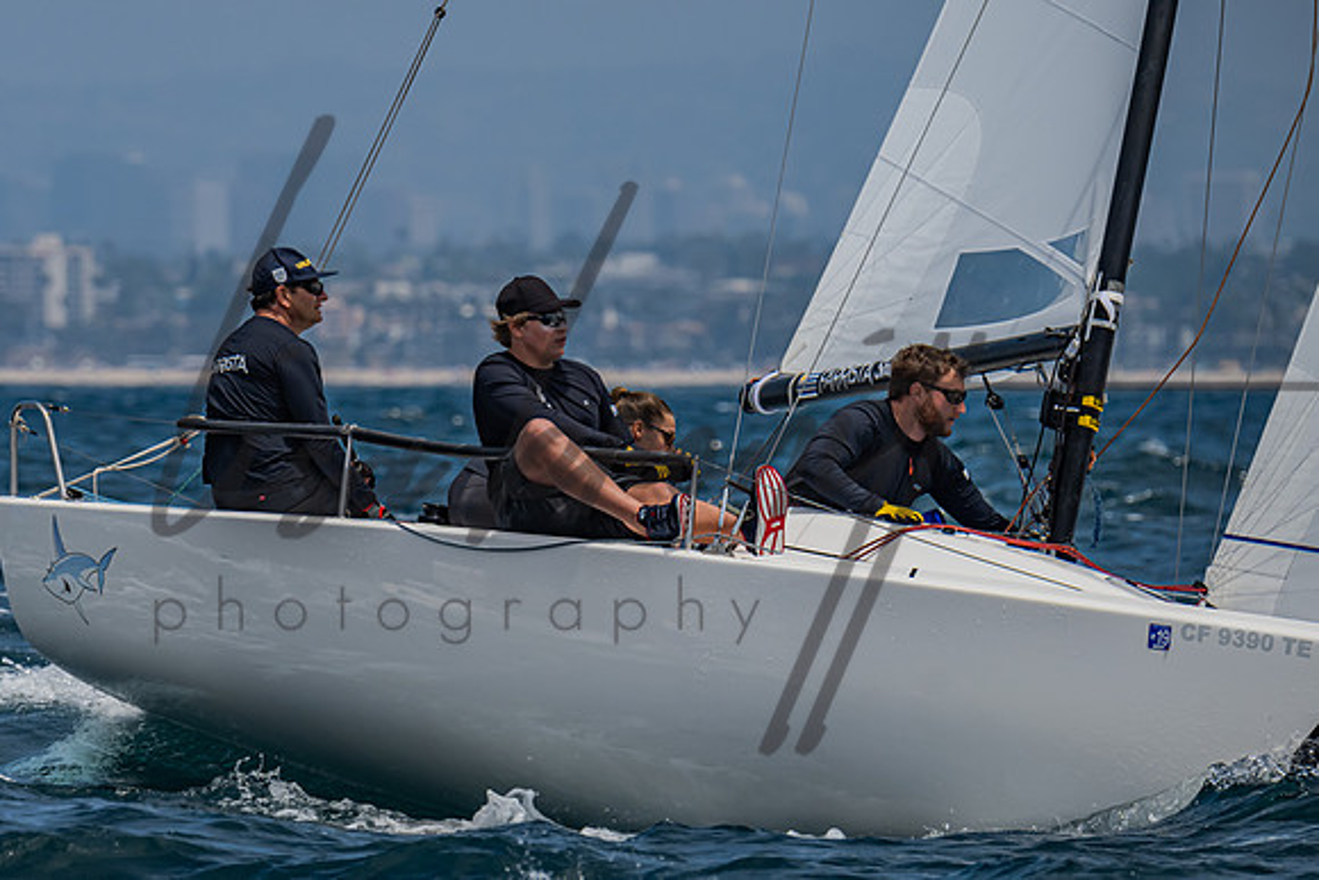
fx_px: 14249
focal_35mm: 389
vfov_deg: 3.5
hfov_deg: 5.3
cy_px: 443
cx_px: 405
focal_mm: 280
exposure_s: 1/2500
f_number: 6.3
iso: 400
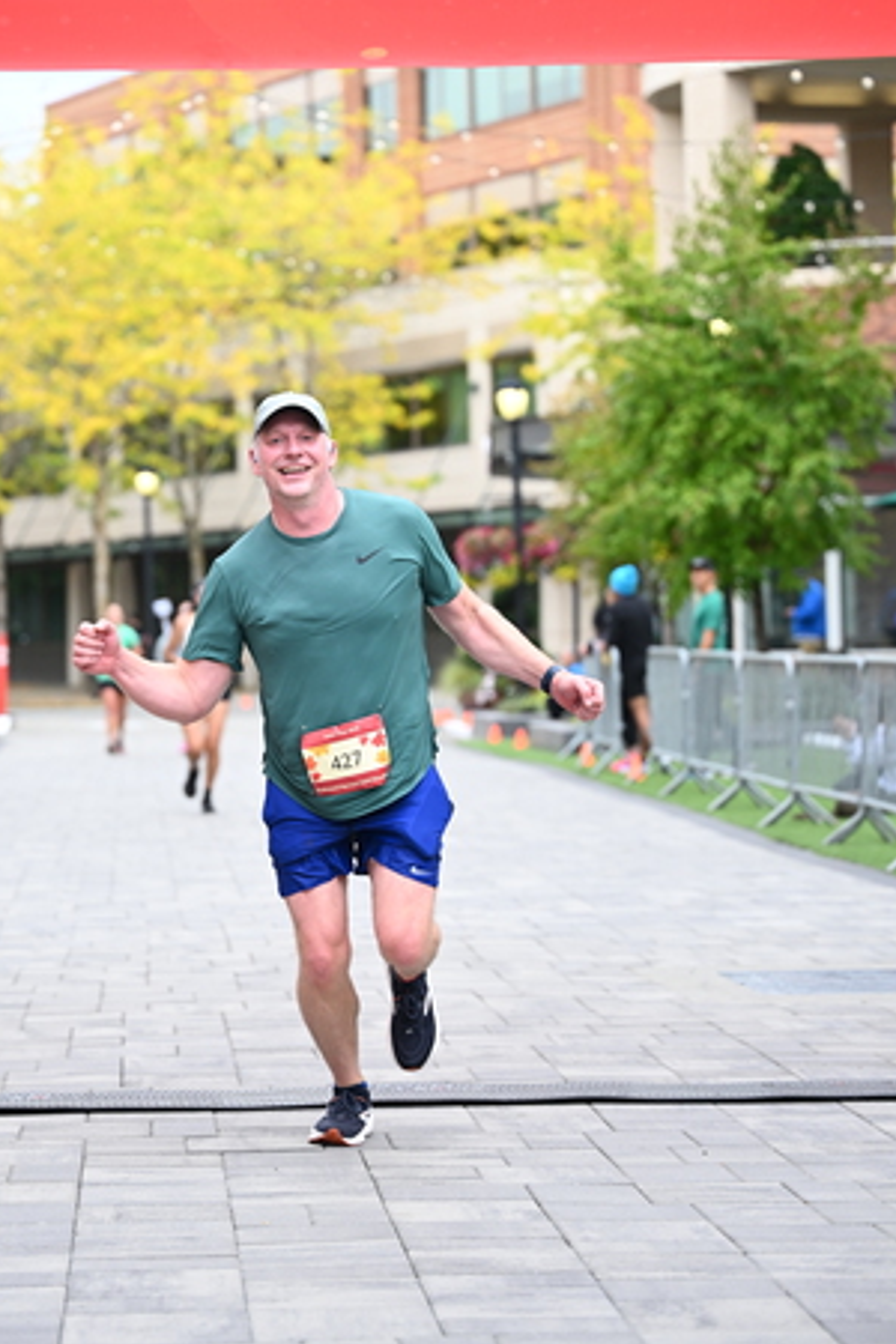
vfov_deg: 19.6
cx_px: 366
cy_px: 526
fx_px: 3882
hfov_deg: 13.2
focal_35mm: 104
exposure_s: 1/1600
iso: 640
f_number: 2.8
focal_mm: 85
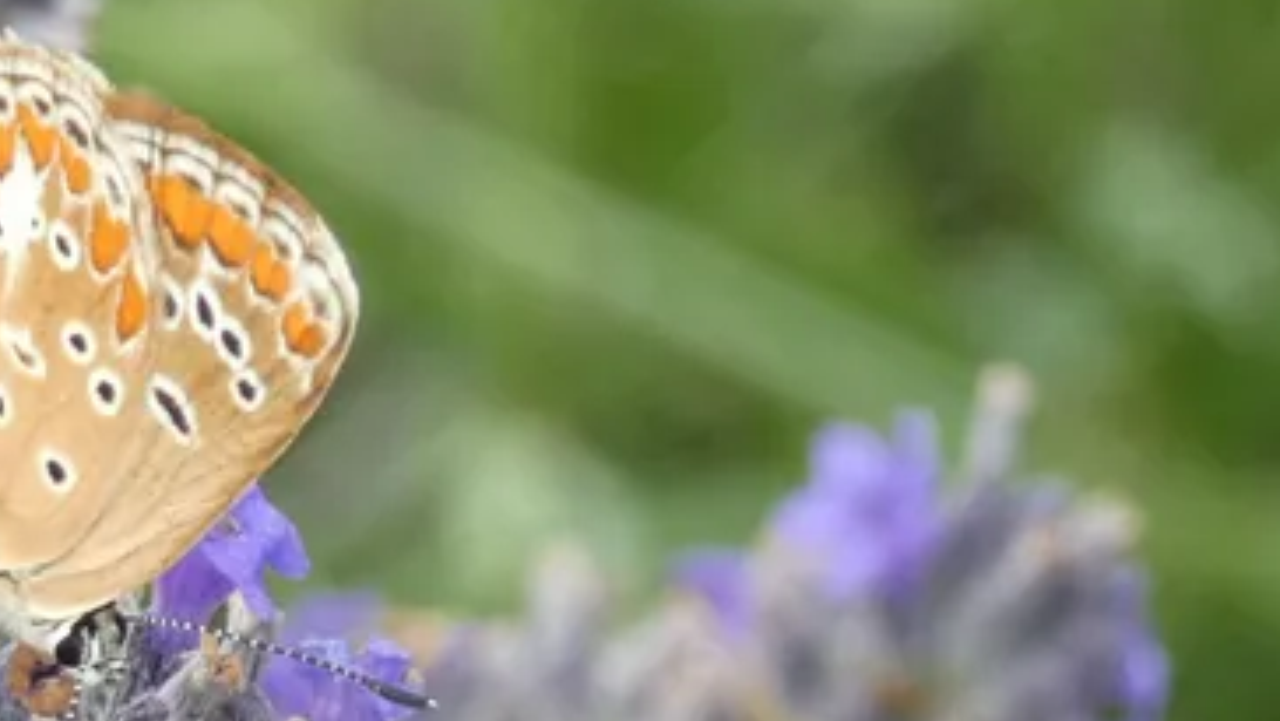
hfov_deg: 7.3
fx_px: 10015
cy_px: 499
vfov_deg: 4.1
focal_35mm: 295
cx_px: 172
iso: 125
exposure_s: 1/80
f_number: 5.4
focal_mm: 27.5
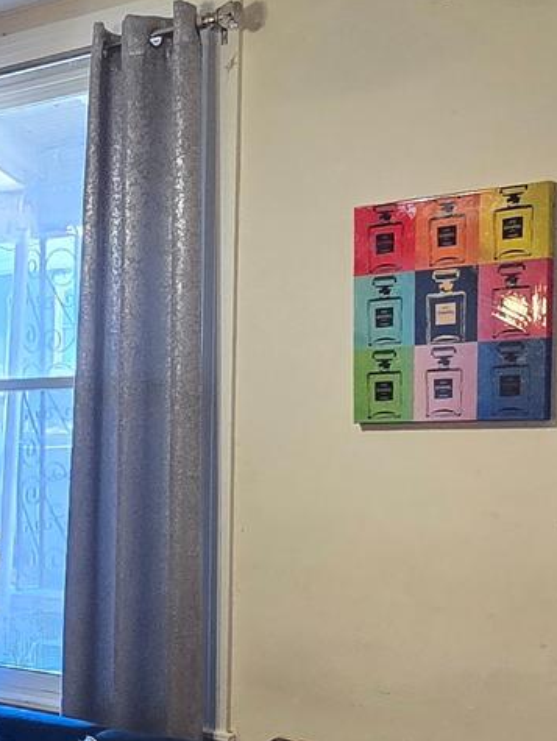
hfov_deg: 23.0
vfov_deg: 33.7
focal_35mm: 56
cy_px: 544
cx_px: -184
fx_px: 1200
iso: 400
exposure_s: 1/60
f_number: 2.2
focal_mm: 2.2
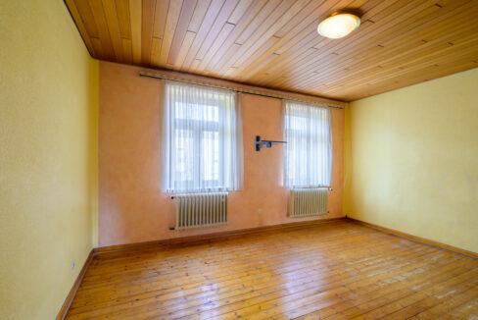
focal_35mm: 17
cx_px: 239
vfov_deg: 70.5
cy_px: 160
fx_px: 226
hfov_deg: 93.2
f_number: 9
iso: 200
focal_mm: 17
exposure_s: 1/25
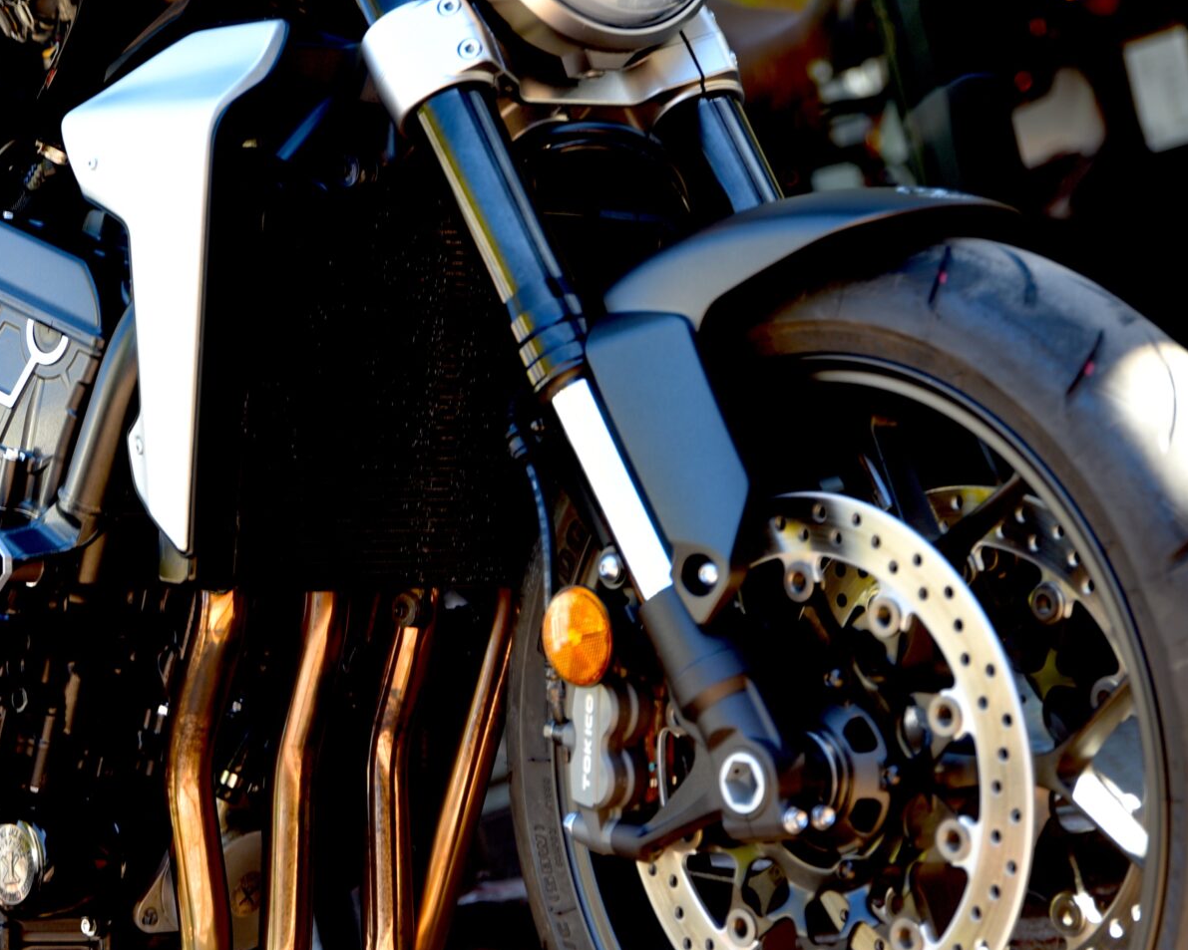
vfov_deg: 13.6
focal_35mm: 113
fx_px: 3973
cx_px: 232
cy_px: 396
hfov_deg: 16.9
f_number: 2.8
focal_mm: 56
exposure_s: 1/60
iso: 100
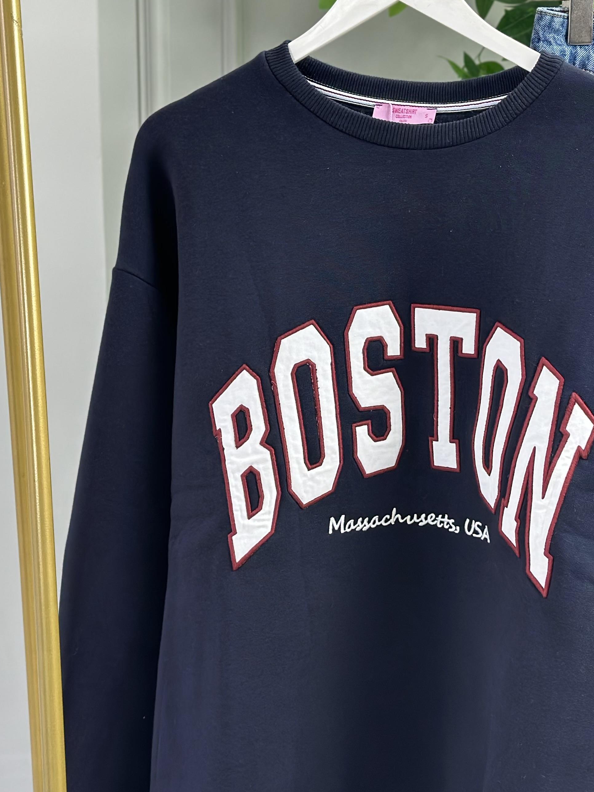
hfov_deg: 19.6
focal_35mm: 75
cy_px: 435
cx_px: 361
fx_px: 1716
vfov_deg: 26.0
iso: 125
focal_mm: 6.86
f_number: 1.78
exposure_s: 1/100
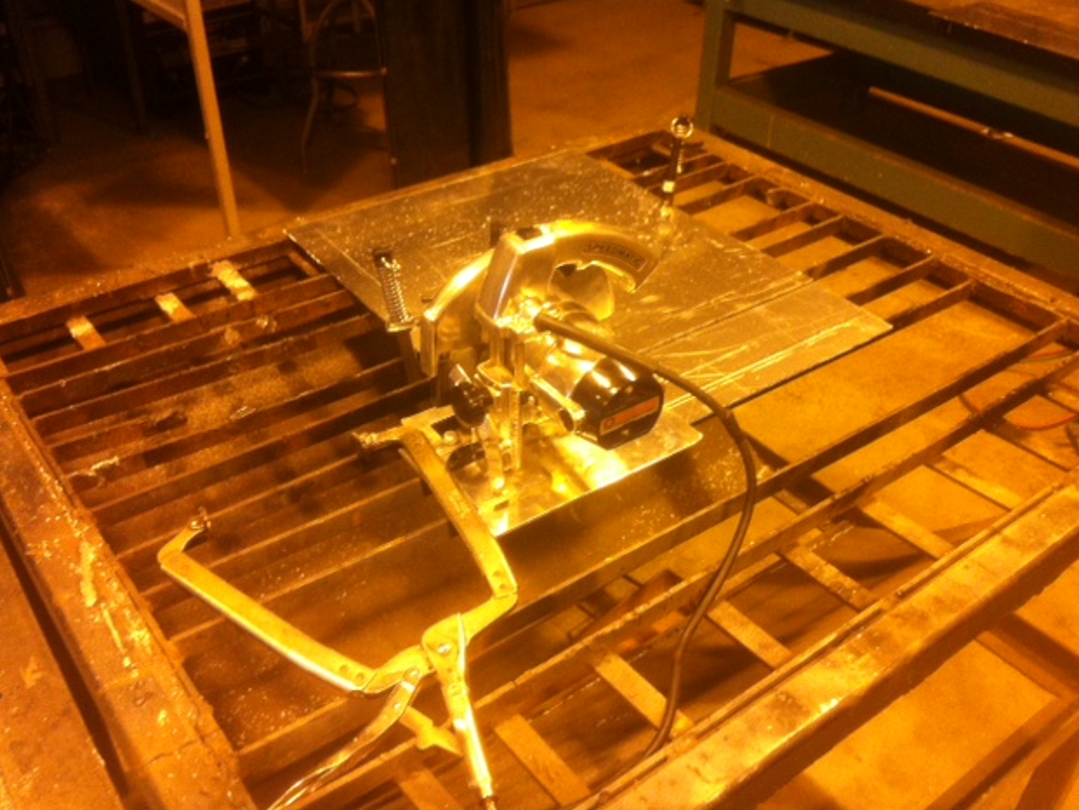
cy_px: 403
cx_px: 532
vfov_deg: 39.7
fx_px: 1122
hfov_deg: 51.3
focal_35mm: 36
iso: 160
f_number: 2.8
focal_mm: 3.85
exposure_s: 1/15
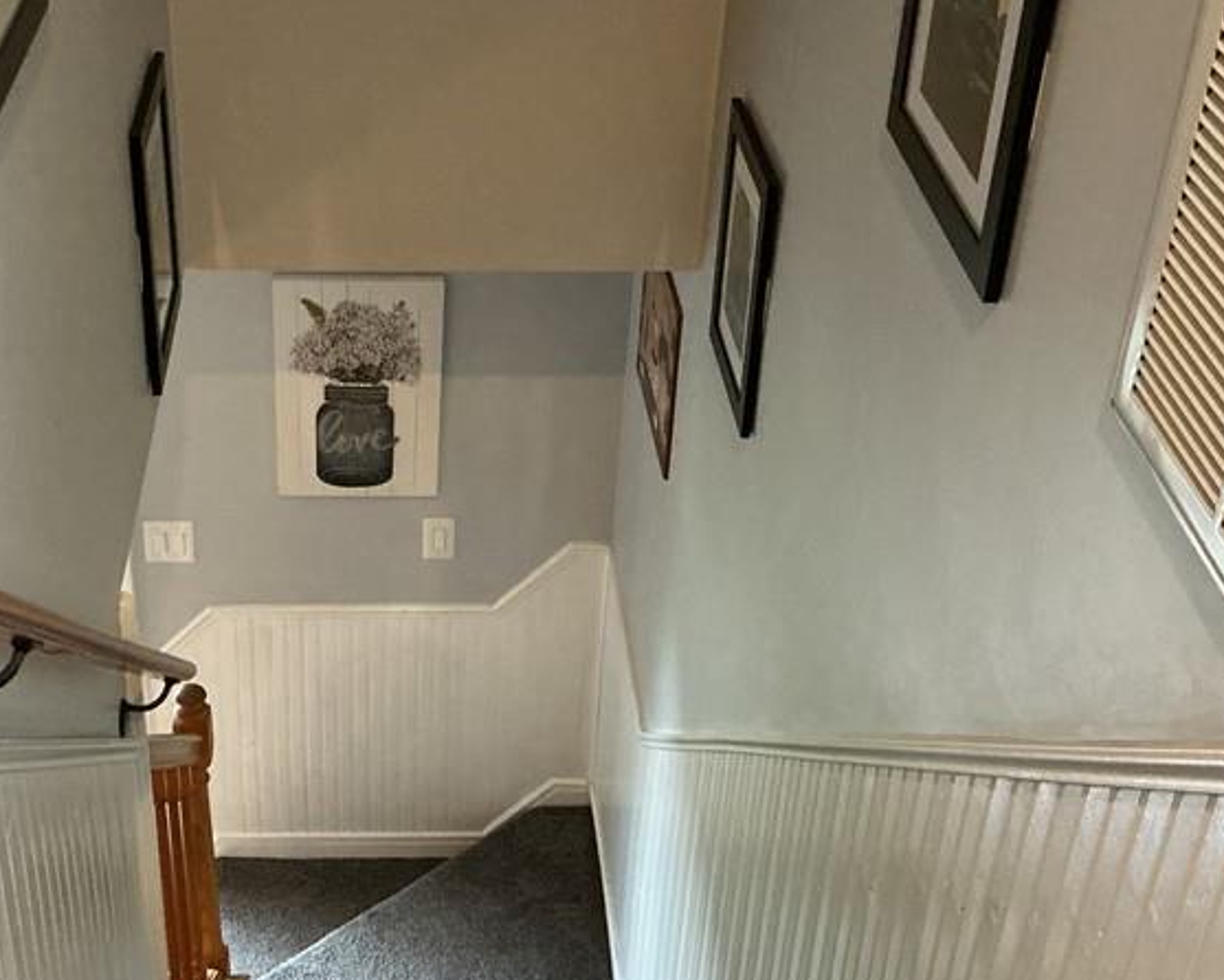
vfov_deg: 29.1
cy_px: 521
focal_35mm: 52
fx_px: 1884
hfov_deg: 35.6
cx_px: 413
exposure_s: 1/60
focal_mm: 3
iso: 250
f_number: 1.8
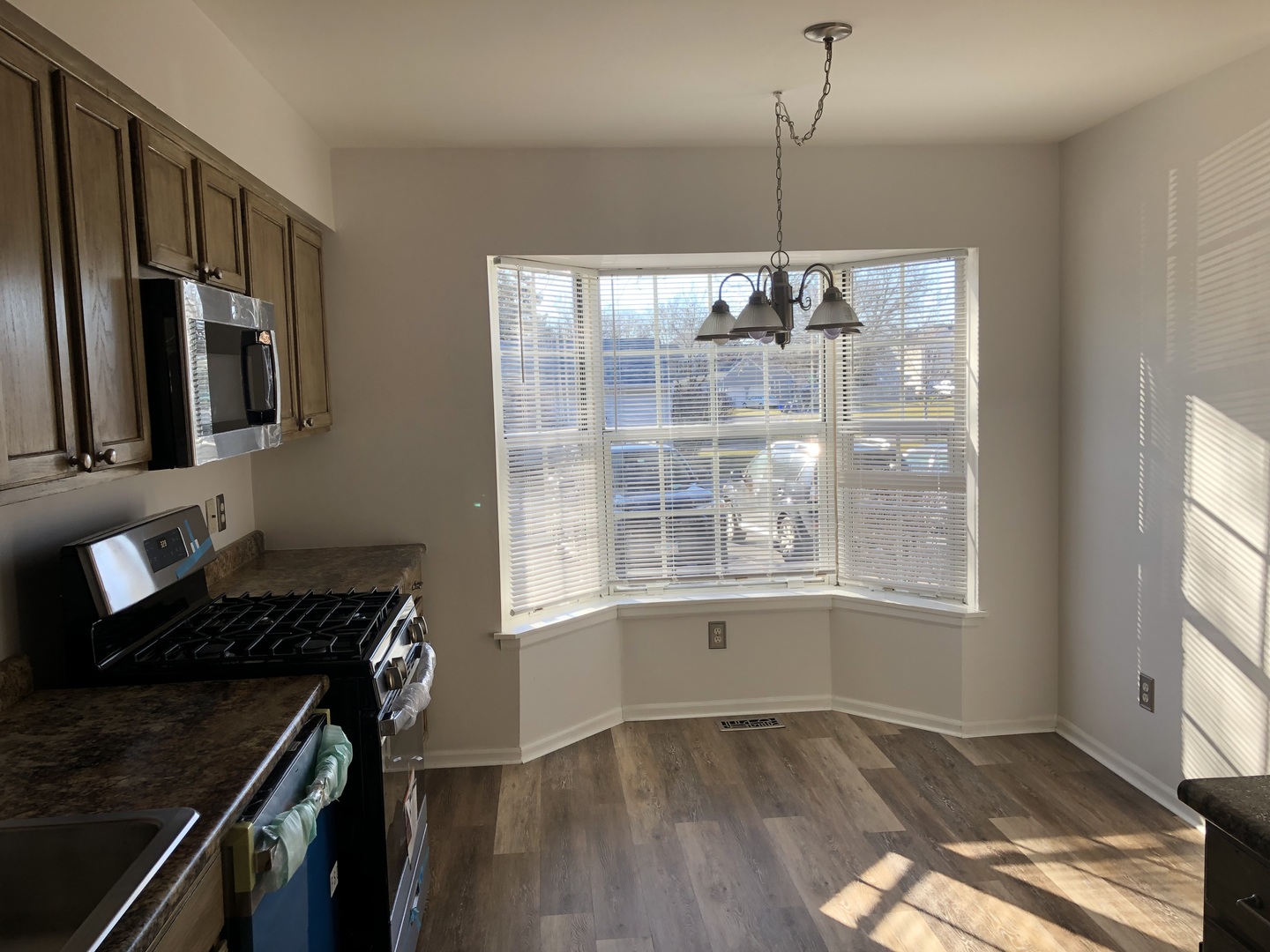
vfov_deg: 49.7
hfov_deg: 63.4
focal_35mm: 28
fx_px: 1027
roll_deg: +2.3
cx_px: 635
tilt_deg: -4.7
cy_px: 476
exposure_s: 1/120
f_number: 1.8
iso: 20
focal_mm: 4
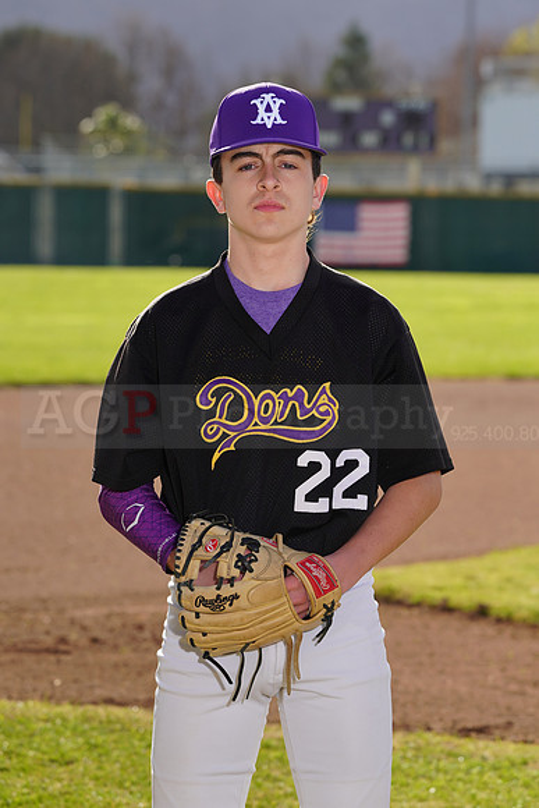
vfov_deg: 10.4
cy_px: 404
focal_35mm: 198
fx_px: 4444
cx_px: 270
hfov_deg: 6.9
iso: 100
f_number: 9
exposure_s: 1/200
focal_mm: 198
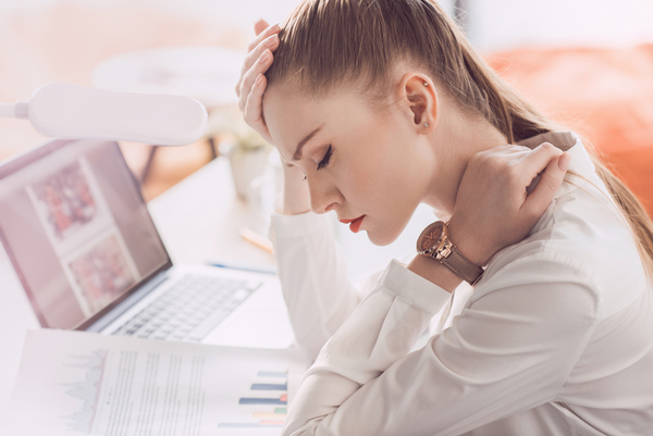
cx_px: 326
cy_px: 218
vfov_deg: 16.1
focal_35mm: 85
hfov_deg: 23.9
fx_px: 1543
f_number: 2.8
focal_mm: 85
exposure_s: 1/160
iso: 500
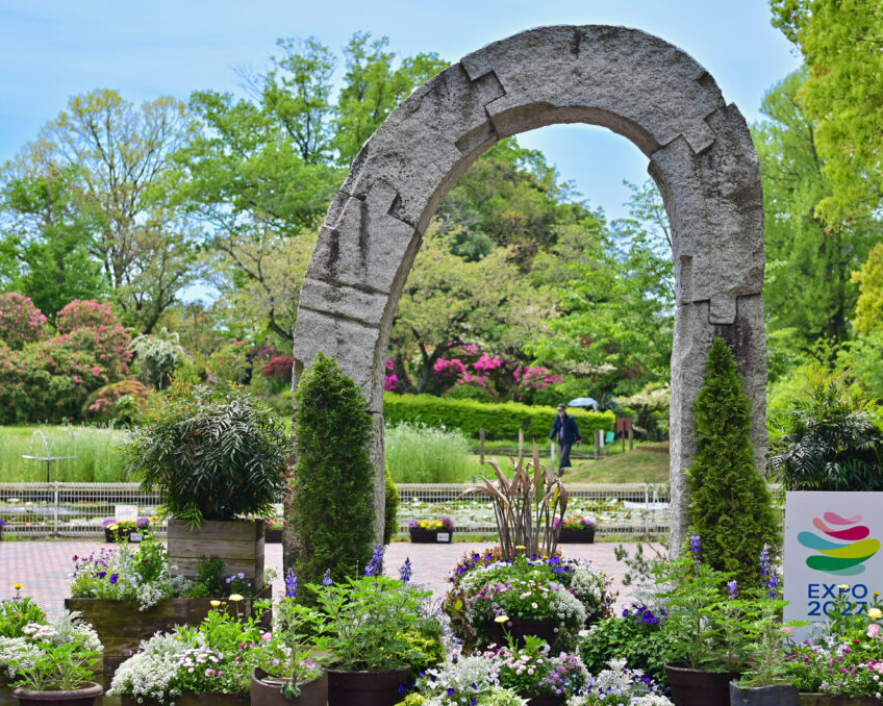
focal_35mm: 68
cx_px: 473
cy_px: 355
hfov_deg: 27.9
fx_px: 1777
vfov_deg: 22.5
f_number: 2.8
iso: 100
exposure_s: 1/2000
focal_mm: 40
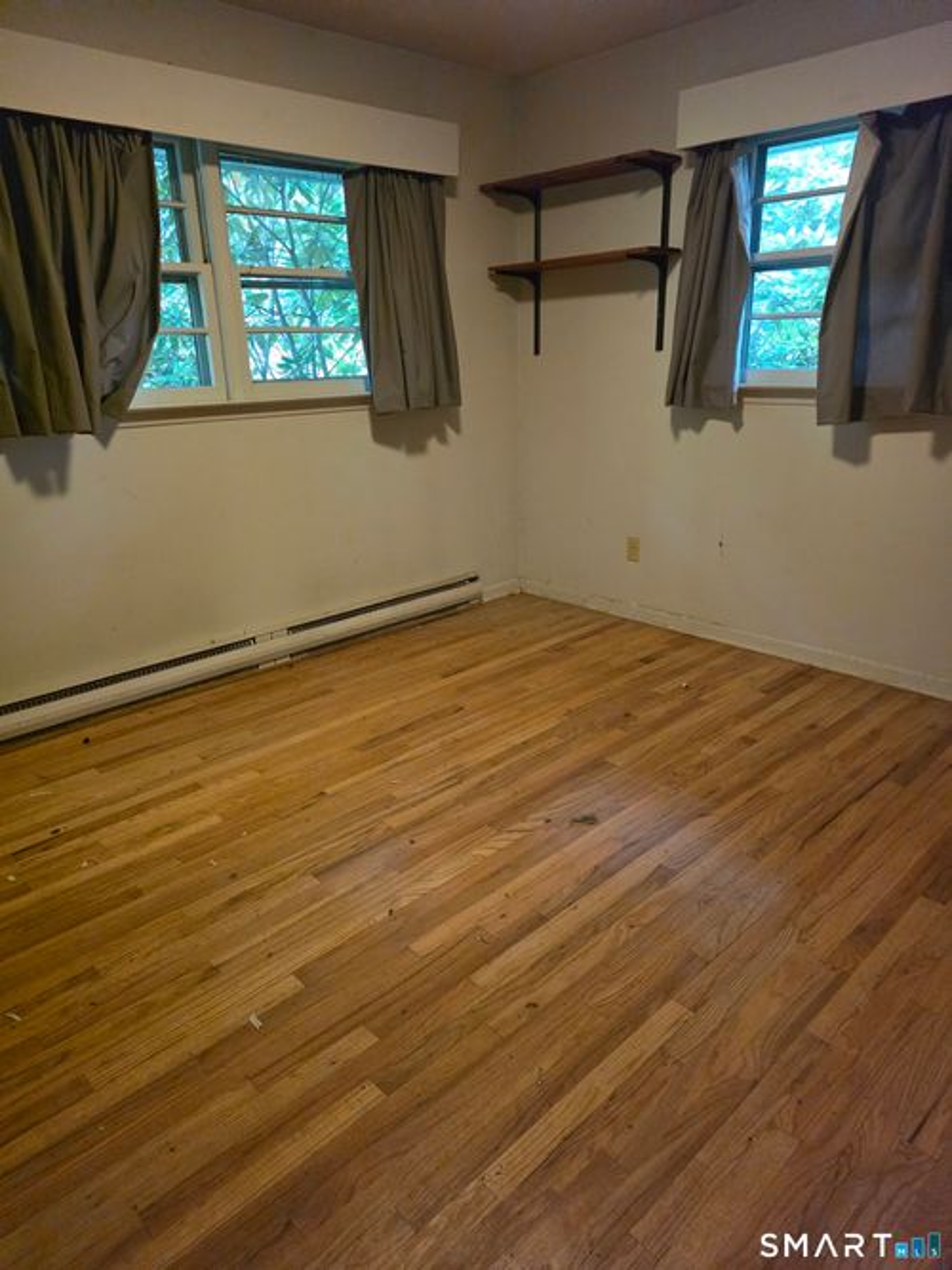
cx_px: 476
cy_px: 635
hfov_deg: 58.9
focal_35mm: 23
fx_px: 844
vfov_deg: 73.9
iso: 2000
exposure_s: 1/120
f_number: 1.7
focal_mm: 6.3
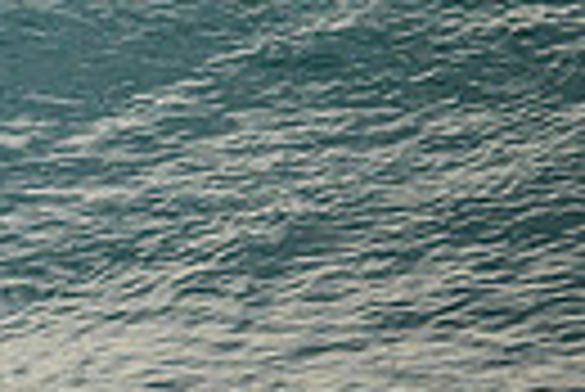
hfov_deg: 0.6
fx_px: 57979
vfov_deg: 0.4
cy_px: -20
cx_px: -688
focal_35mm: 3564
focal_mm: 800
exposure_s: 1/2000
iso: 1400
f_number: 6.3
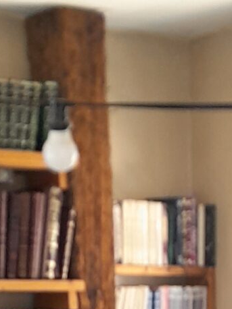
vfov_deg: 11.9
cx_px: 235
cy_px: 594
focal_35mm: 151
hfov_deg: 9.7
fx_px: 1351
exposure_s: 1/50
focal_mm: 4
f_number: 1.8
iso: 80
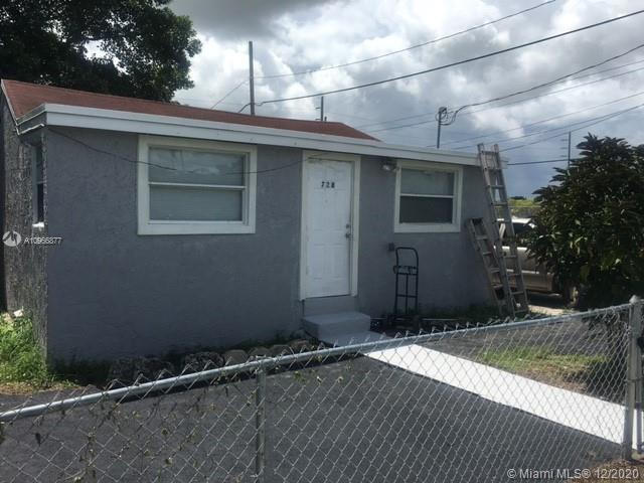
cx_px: 322
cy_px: 242
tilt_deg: -1.9
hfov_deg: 61.7
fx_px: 540
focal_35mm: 29
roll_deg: -3.6
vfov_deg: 48.2
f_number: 2.2
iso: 25
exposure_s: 1/2481
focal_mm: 4.15
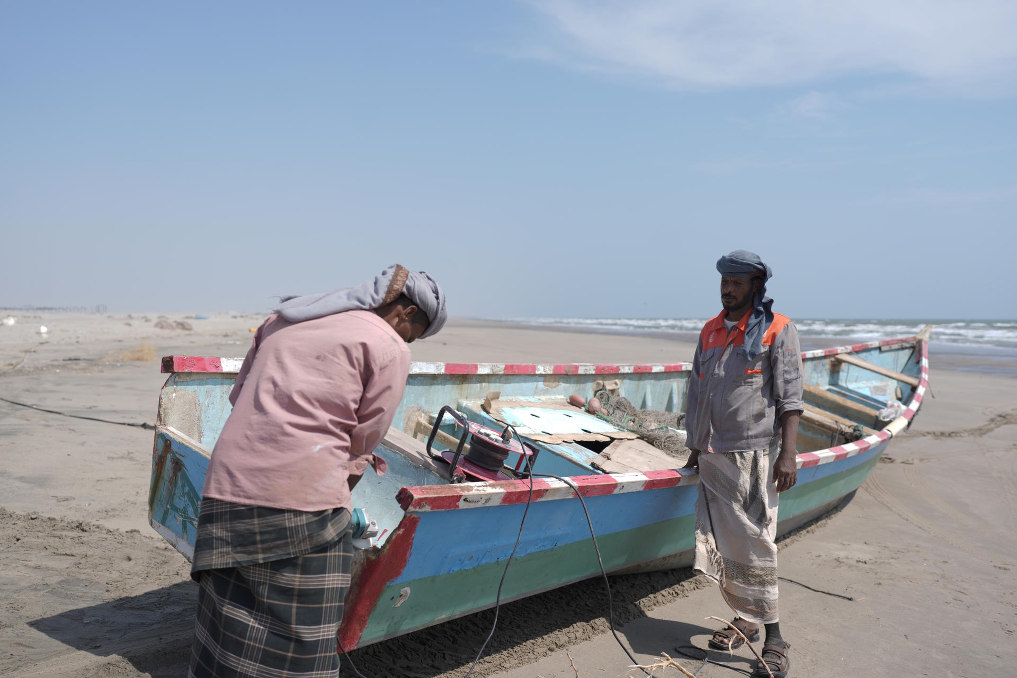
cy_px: 339
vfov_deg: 37.9
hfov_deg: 54.4
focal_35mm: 35
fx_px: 989
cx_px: 508
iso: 50
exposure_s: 1/1250
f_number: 2.8
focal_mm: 35
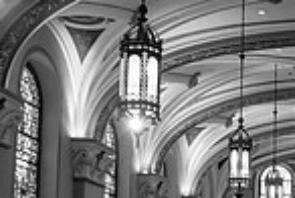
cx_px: 369
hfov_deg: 19.7
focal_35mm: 96
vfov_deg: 14.1
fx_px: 788
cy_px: 199
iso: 1600
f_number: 2.8
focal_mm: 23
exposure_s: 1/160
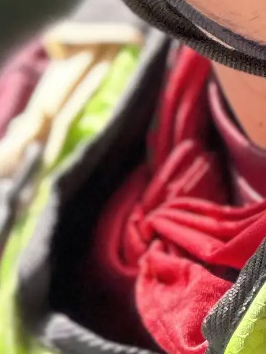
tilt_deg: +1.3
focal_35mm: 592
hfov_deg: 2.5
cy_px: -209
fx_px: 6065
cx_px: 315
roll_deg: -4.1
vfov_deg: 3.3
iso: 64
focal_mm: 9
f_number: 2.8
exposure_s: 1/121
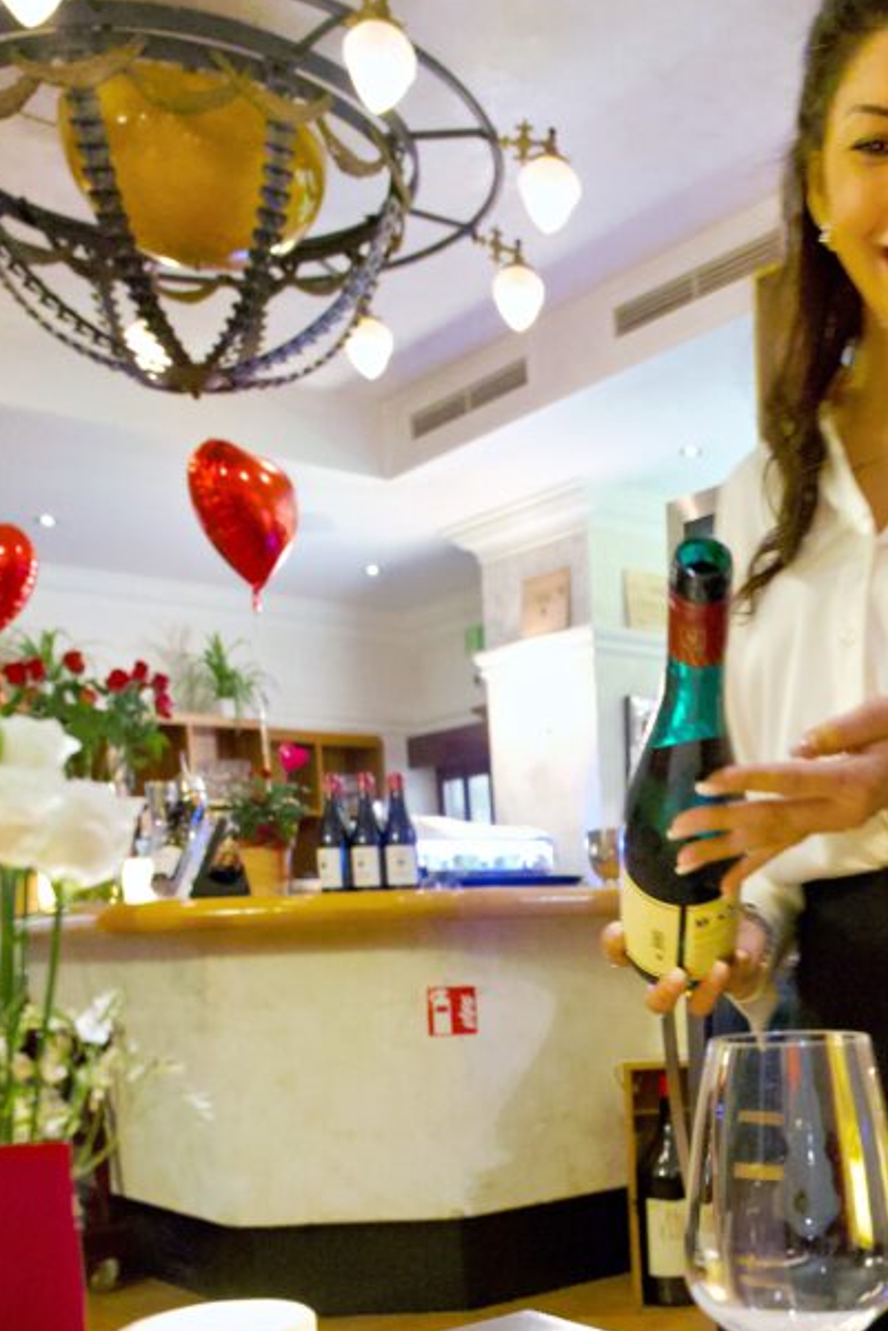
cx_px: 855
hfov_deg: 31.3
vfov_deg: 45.6
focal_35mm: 40
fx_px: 1480
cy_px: 1091
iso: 8000
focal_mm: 20
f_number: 4
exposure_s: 1/30
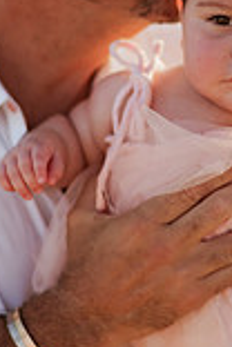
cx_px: 161
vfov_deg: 12.3
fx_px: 1614
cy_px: 113
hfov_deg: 8.2
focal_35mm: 167
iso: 100
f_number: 1.4
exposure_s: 1/4000
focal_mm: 58
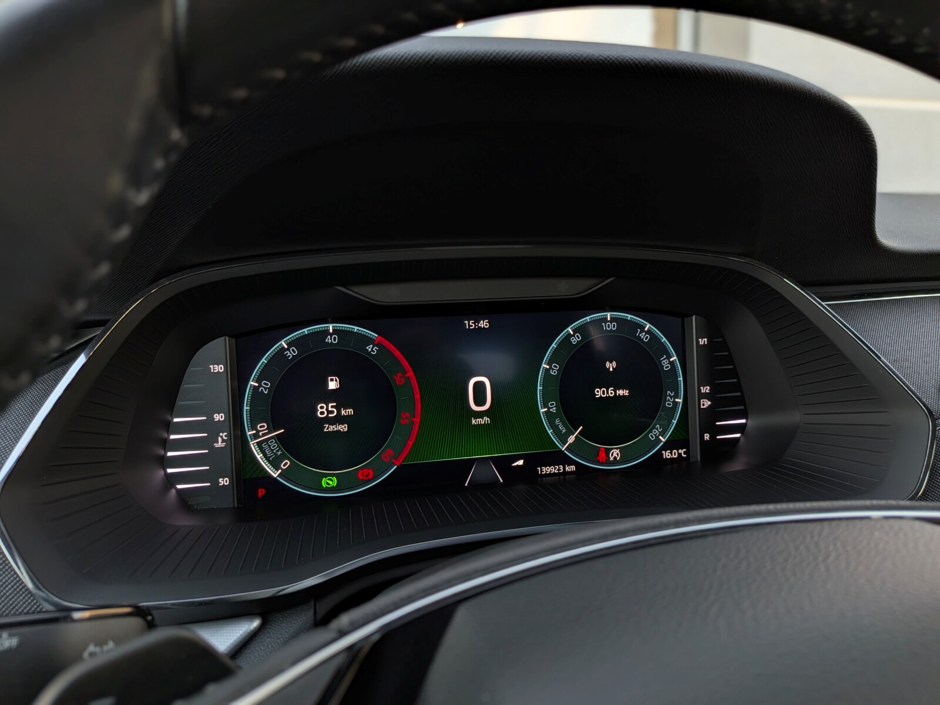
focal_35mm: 24
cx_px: 470
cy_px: 352
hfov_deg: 71.6
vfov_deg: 56.8
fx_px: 652
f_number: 1.7
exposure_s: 1/90
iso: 35
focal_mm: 4.53
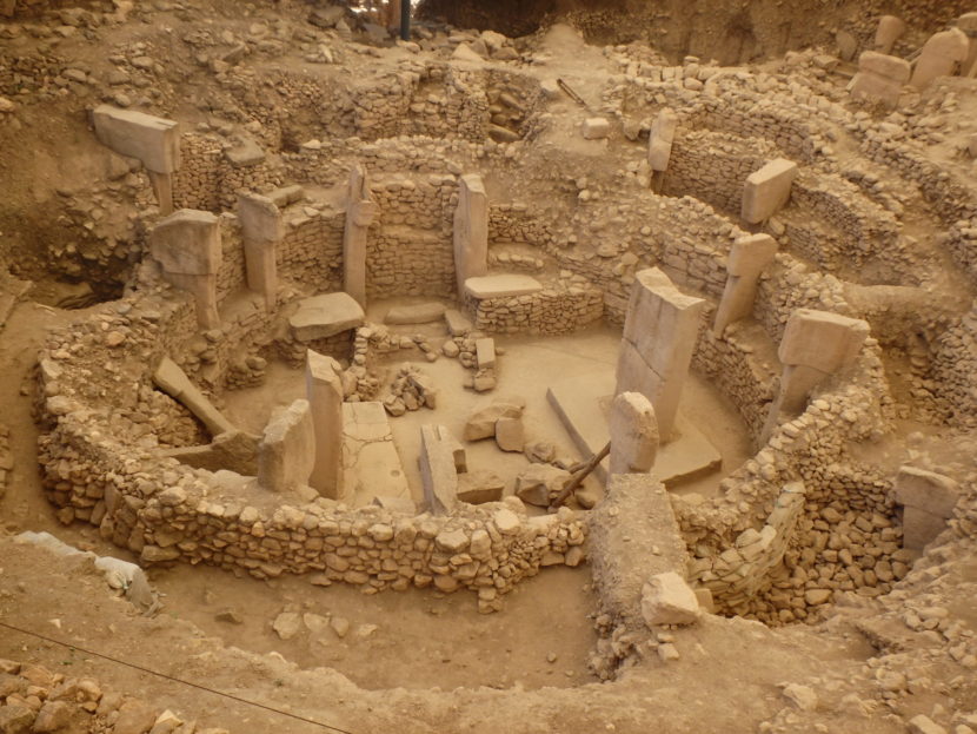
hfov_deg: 56.8
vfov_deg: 44.2
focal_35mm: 32
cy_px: 367
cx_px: 488
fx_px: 903
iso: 125
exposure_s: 1/160
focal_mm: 5.7
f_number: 4.2
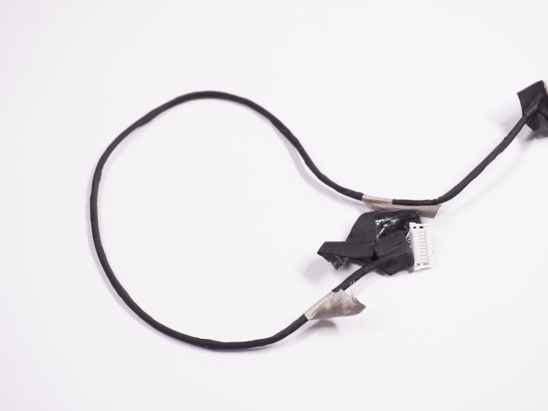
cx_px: 299
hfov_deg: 30.5
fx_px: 1006
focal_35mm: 64
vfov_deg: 23.1
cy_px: 206
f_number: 5.6
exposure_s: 1/160
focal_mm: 39
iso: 320
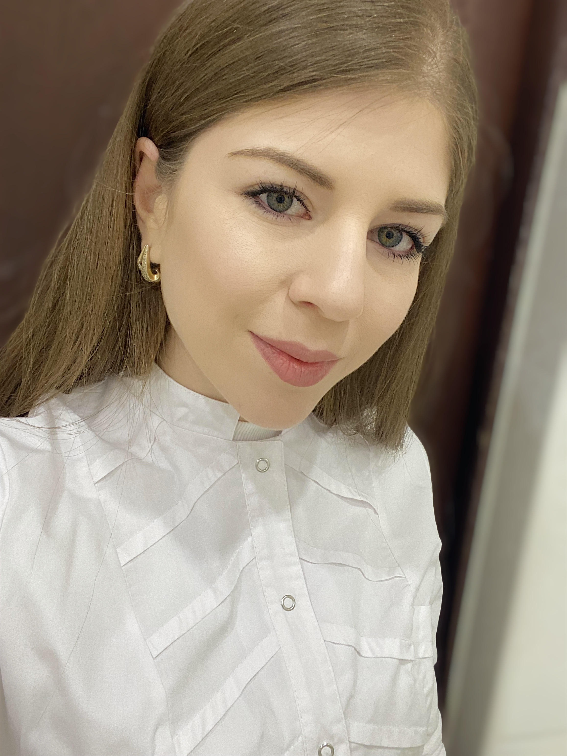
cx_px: 284
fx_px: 655
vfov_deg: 60.0
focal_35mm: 30
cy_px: 378
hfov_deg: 46.8
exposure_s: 1/50
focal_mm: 2.71
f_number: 2.2
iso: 160
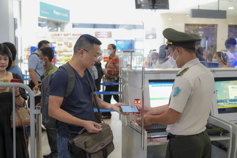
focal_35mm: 50
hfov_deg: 39.6
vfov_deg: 27.0
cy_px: 79
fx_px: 329
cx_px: 118
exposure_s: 1/125
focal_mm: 50
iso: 3200
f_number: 4
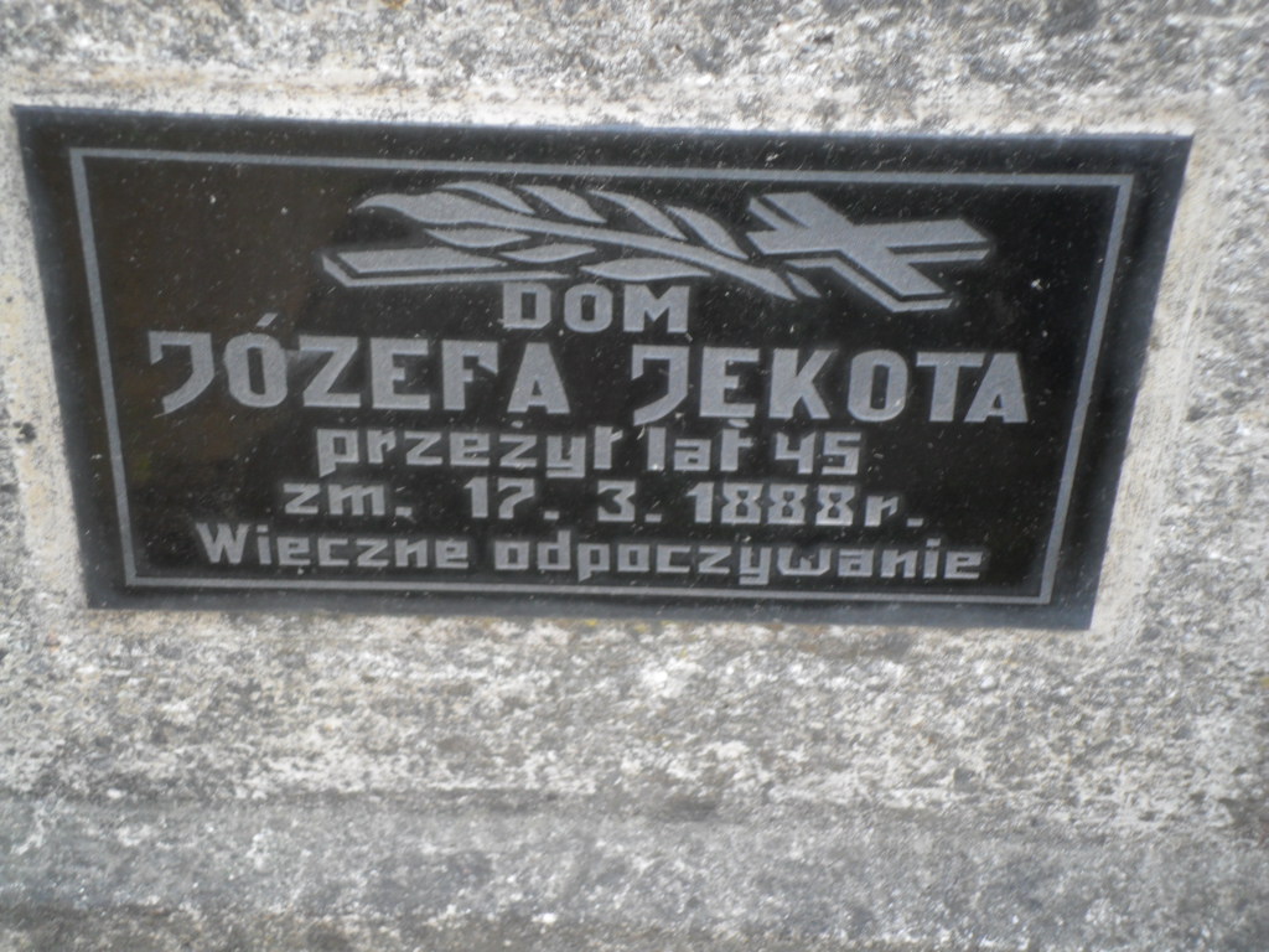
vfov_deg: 13.7
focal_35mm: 108
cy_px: 476
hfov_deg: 18.2
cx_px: 634
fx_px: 3959
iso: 100
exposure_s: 1/60
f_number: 5
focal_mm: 19.6
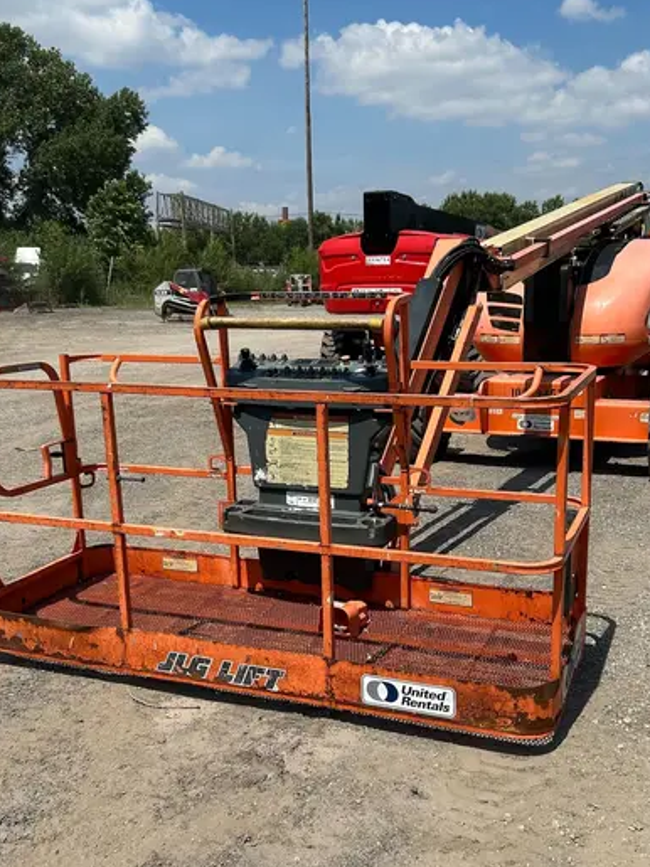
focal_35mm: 37
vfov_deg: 50.0
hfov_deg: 38.6
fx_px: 927
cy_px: 501
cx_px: 350
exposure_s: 1/5882
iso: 50
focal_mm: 5.7
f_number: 1.5
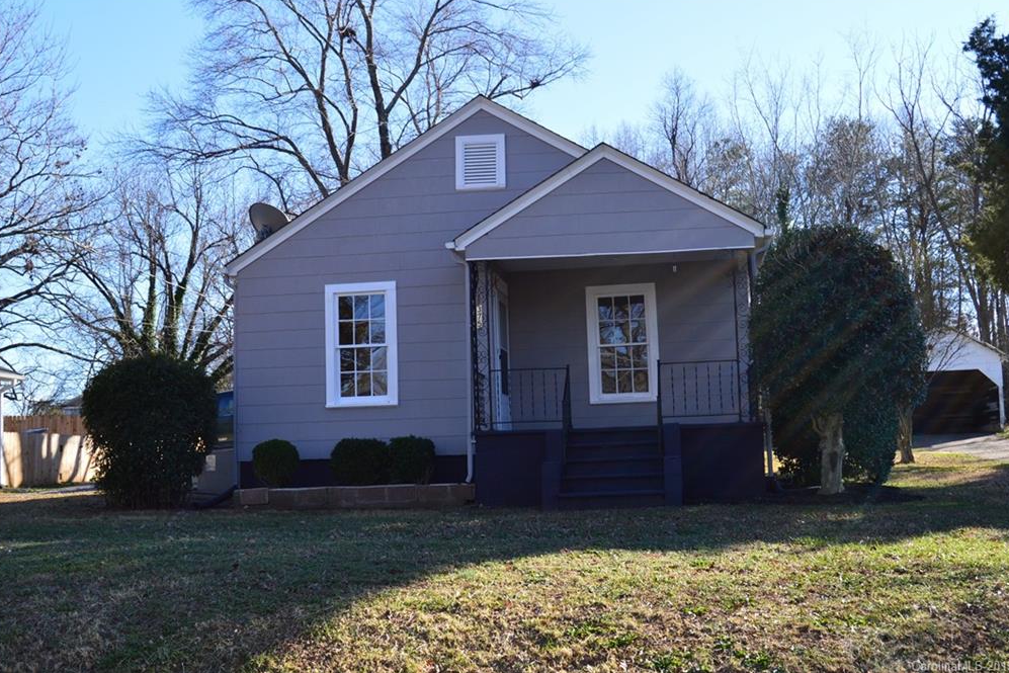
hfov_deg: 48.5
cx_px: 503
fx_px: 1121
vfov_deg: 33.4
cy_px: 331
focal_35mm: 40
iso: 400
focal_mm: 26
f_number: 10
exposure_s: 1/250
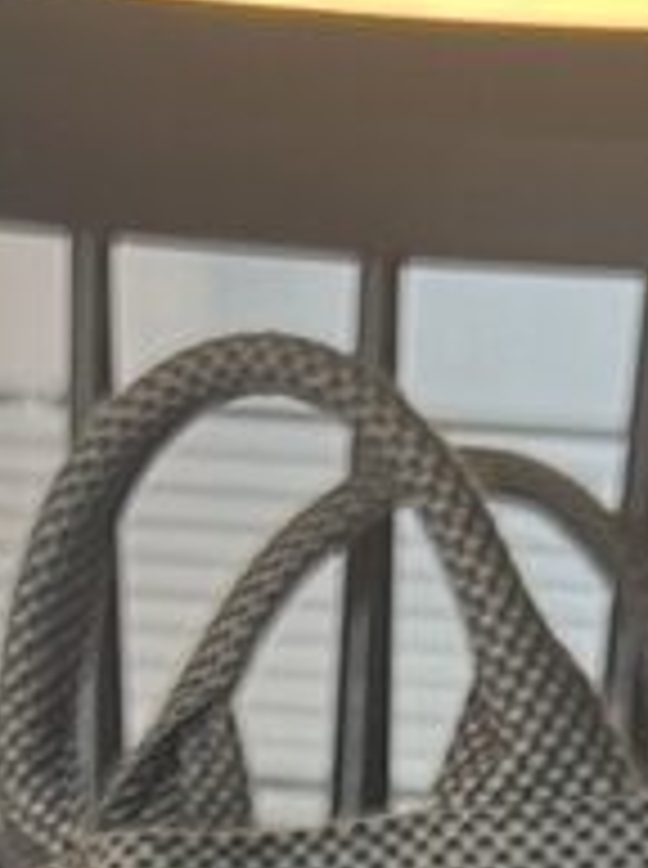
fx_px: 4733
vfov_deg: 9.8
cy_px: 1714
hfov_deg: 7.8
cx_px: 198
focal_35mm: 189
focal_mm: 5.7
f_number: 1.5
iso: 320
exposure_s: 1/60
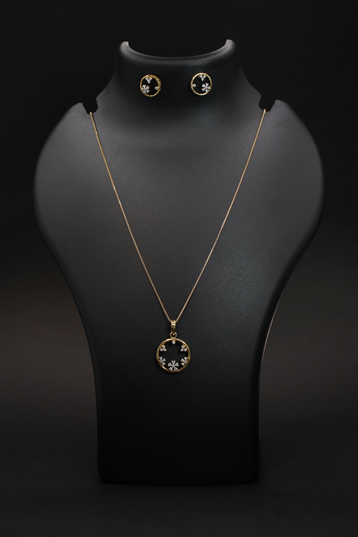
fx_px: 1119
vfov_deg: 27.0
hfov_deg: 18.2
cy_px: 268
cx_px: 179
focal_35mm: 75
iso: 1600
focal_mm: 75
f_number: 8
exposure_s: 1/500
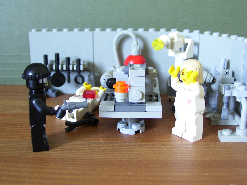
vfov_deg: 31.5
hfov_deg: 41.2
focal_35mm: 46
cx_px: 124
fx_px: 328
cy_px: 92
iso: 160
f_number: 3
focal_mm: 7.6
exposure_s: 1/10
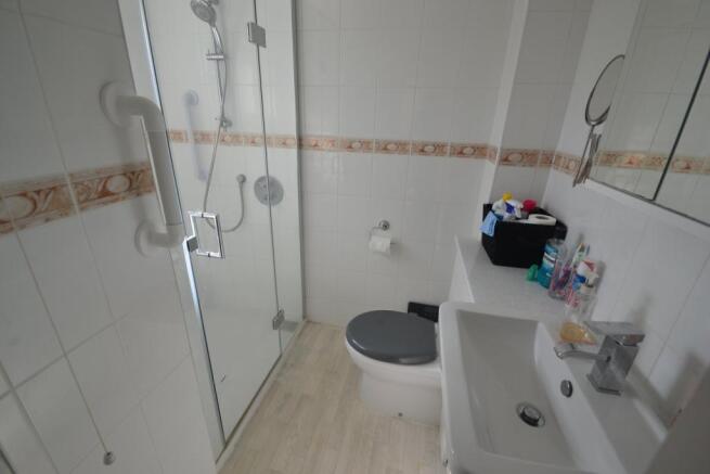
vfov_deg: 77.4
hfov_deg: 100.4
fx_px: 296
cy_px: 237
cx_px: 355
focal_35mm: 15
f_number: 5.6
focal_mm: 10
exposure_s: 1/125
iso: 250
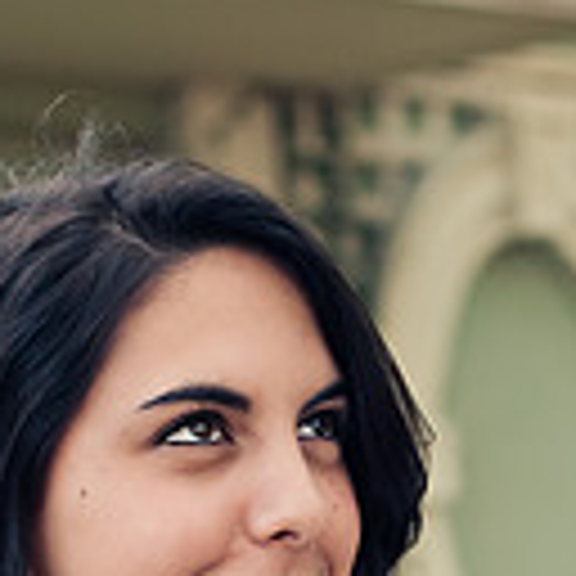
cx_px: 594
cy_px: 594
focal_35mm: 192
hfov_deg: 9.0
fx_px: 3615
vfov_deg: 9.0
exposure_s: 1/250
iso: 200
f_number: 3.2
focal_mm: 50
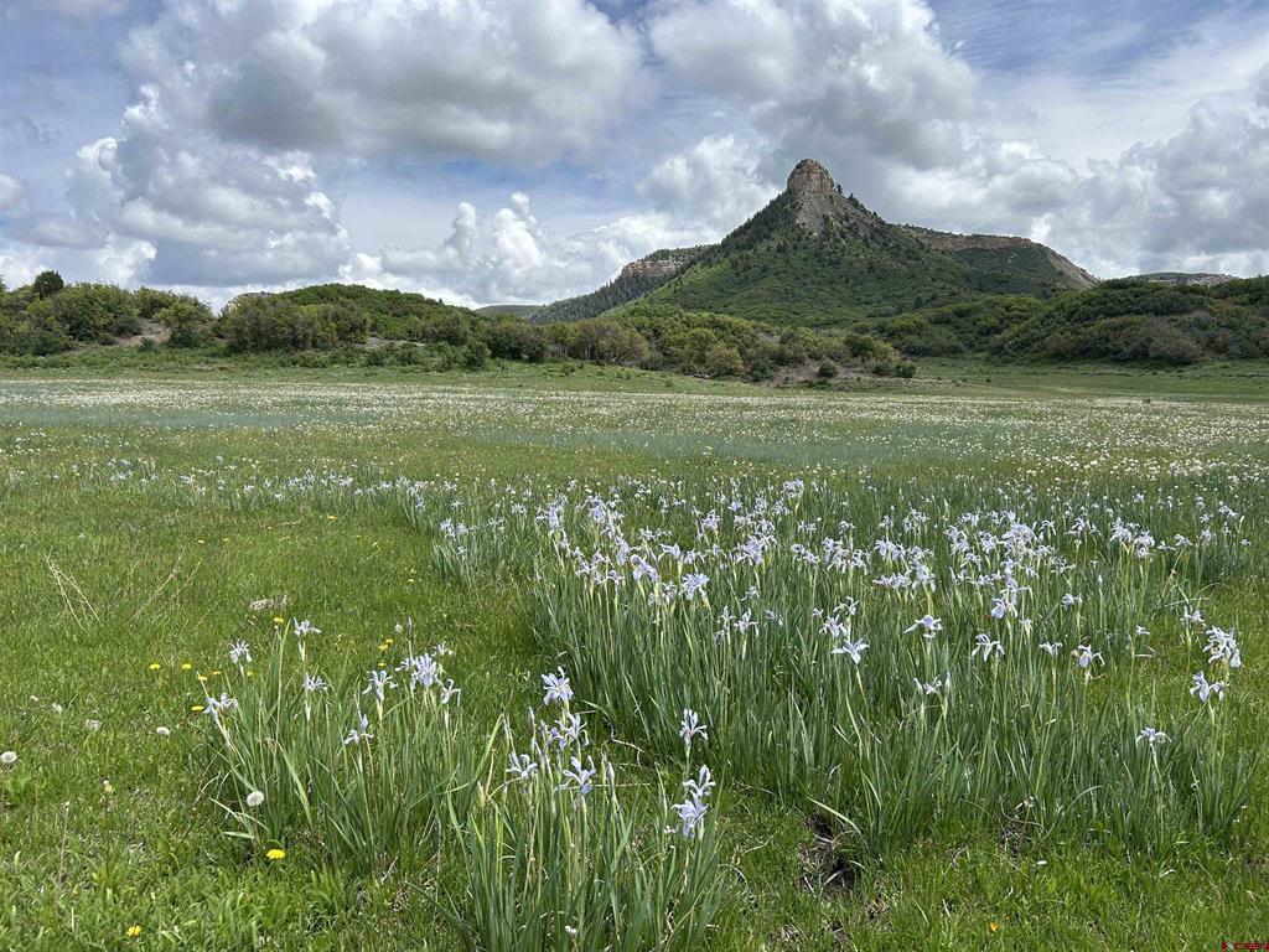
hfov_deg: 67.3
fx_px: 953
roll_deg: +1.7
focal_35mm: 26
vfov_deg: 53.1
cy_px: 476
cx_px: 634
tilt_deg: -5.7
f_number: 1.5
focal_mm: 5.7
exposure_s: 1/4444
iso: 50
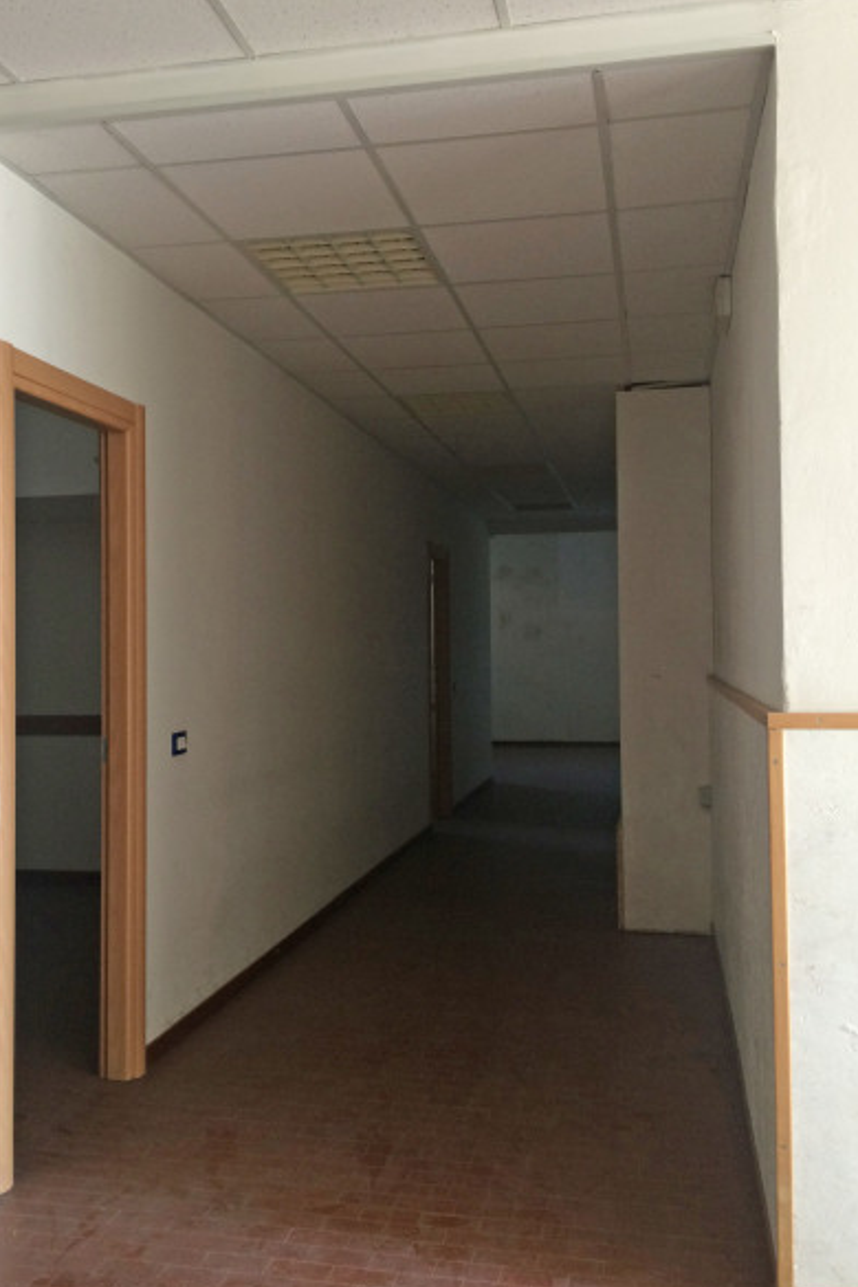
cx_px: 403
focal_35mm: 33
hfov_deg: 40.0
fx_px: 1180
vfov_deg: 57.2
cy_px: 612
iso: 100
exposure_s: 1/30
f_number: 2.2
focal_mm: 4.15
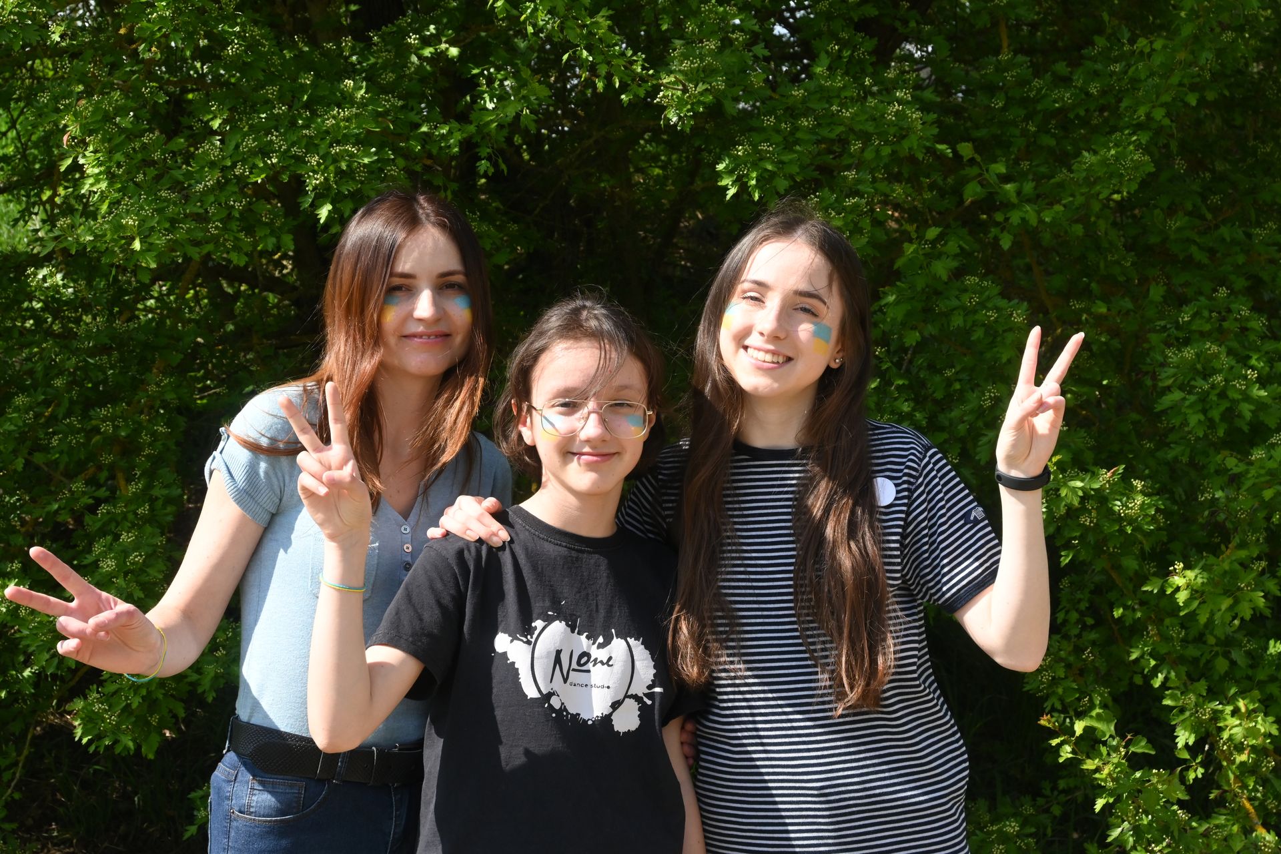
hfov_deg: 34.2
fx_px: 2081
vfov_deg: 23.2
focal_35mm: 58
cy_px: 427
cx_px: 640
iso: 640
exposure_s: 1/1000
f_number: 8
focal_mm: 39
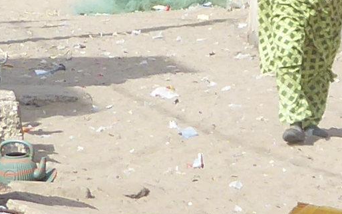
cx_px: 454
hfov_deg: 4.8
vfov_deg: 3.0
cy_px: 27
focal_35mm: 437
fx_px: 4072
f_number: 4.1
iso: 80
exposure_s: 1/320
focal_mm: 9
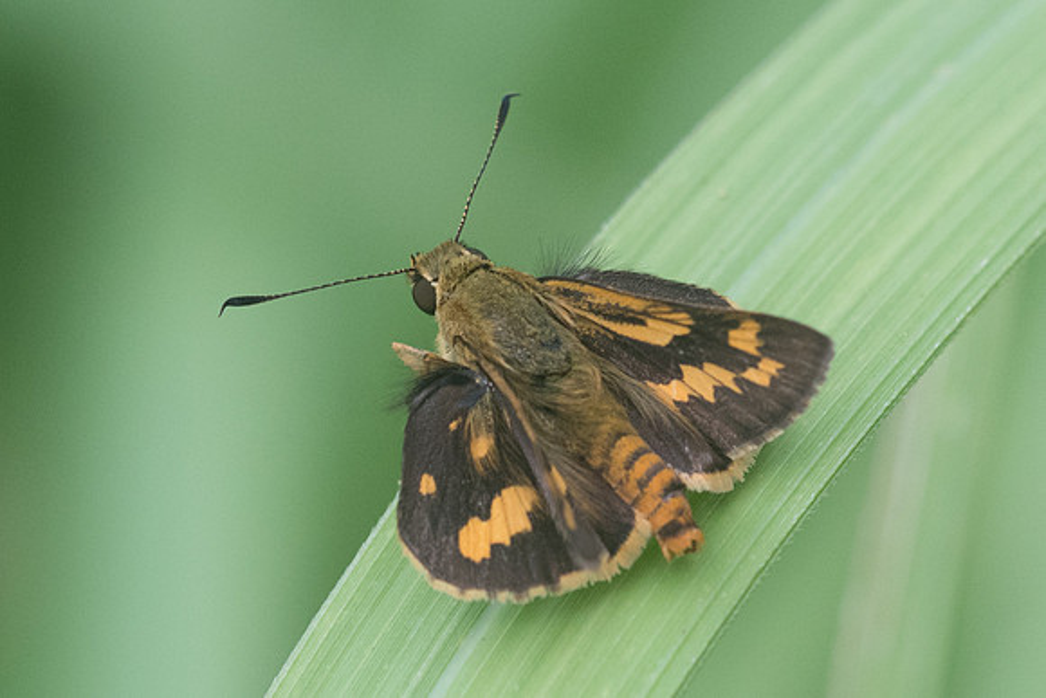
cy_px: 390
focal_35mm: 535
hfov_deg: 3.8
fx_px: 15560
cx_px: 676
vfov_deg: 2.6
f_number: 7.1
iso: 800
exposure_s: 1/500
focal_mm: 150
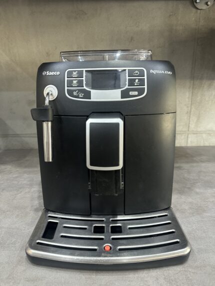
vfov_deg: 71.6
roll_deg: -0.2
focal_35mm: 24
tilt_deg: -18.3
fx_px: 199
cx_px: 108
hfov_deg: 56.8
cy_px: 143
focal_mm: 6.86
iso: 320
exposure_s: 1/48
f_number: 1.78
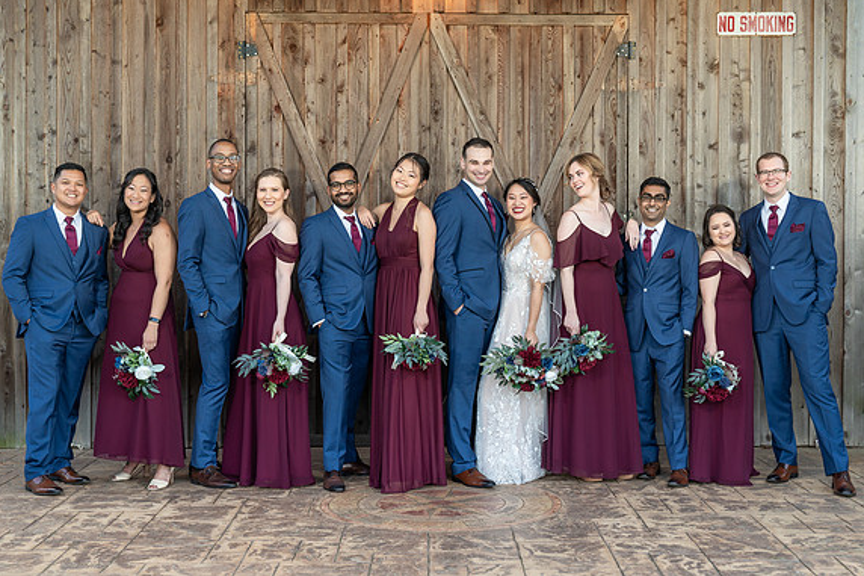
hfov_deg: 38.9
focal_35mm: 51
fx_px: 1224
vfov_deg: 26.5
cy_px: 277
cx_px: 452
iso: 250
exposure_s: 1/250
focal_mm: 48
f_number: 4
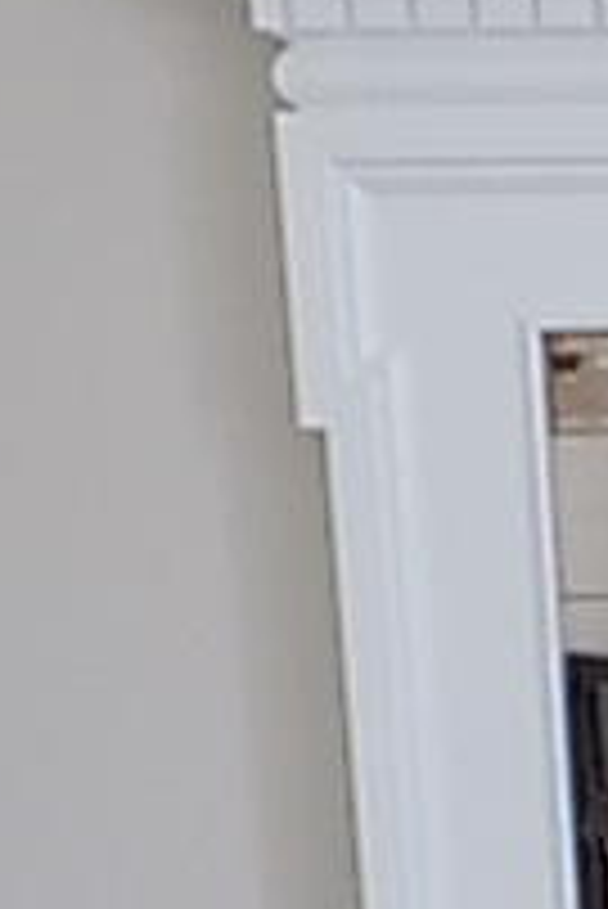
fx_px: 3414
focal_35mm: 135
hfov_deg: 9.4
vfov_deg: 14.9
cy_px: 945
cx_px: 1297
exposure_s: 1/8
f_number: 3.6
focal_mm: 7.3
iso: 400
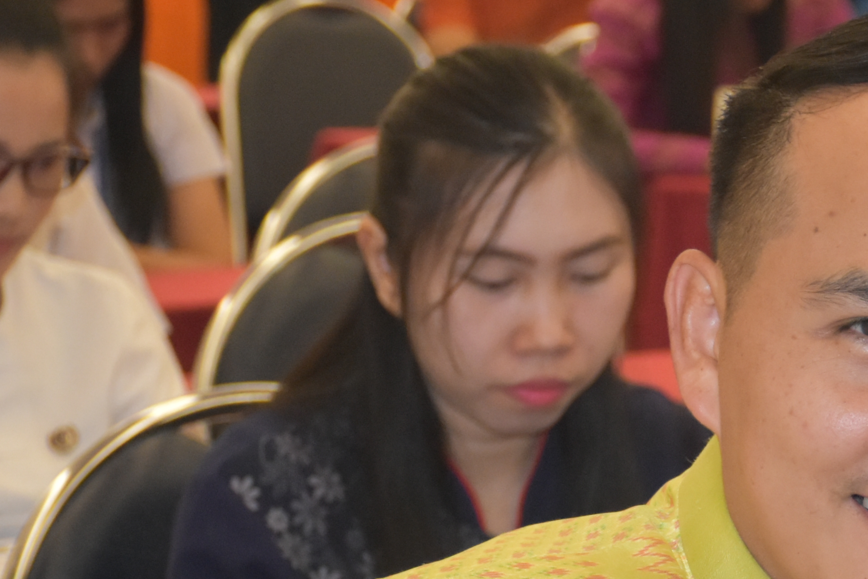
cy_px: 735
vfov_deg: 5.9
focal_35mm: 231
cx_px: 1081
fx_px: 5570
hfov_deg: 8.8
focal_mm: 50
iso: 1600
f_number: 4.8
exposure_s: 1/60
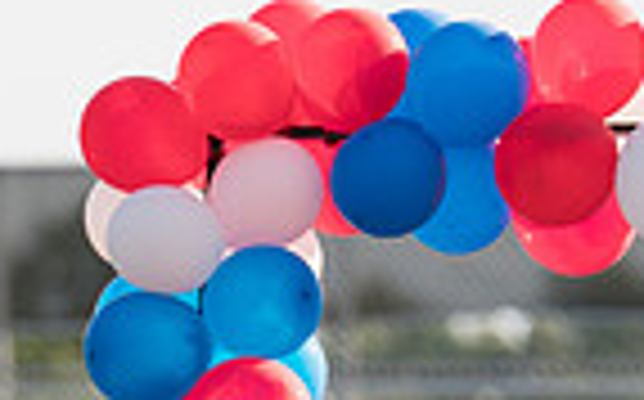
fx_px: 17776
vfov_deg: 1.3
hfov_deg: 2.1
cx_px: 43
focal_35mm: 1014
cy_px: 618
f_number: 2.8
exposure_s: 1/1000
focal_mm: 200
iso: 100
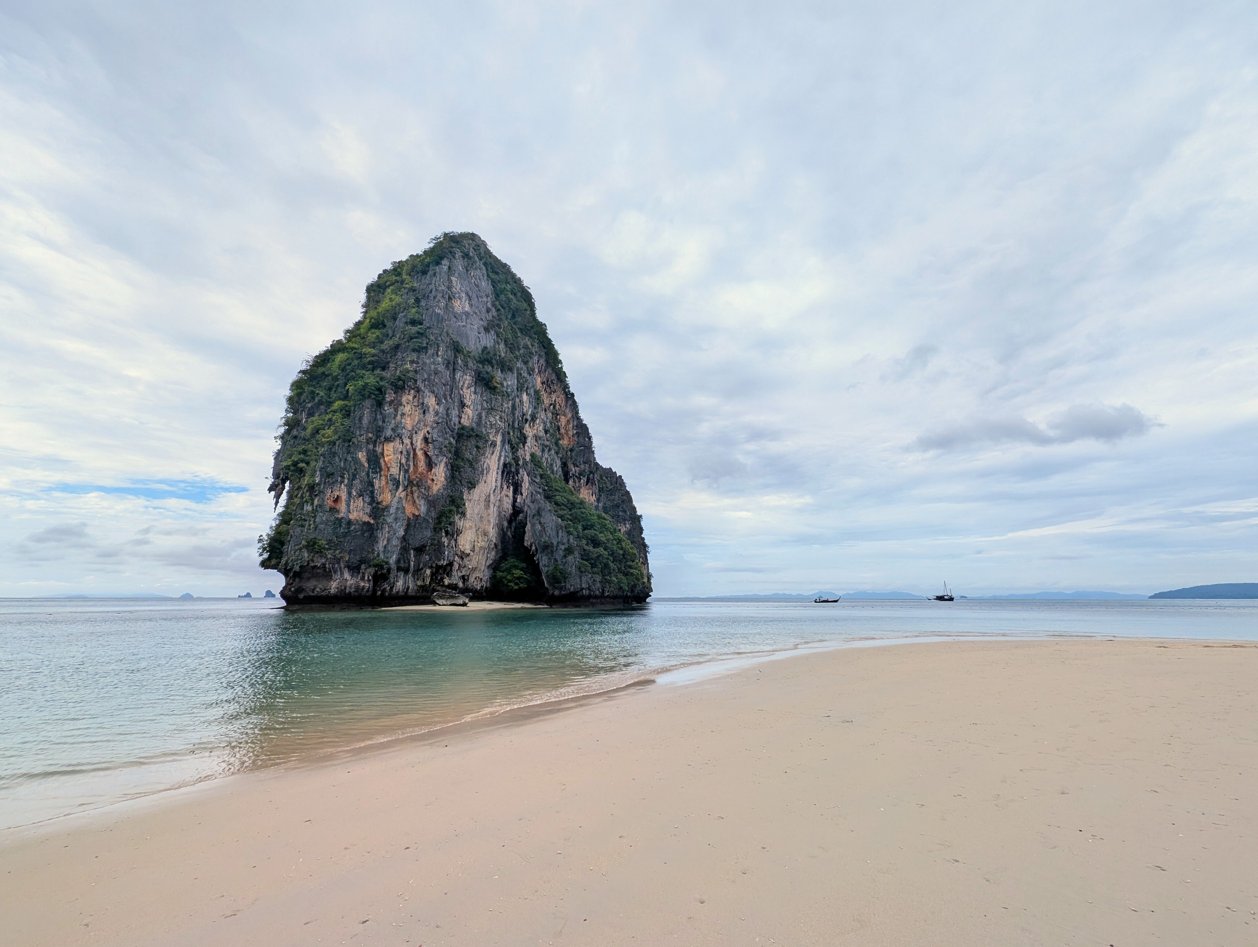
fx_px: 473
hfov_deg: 106.1
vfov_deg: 90.1
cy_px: 474
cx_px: 629
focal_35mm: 13
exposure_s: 1/1188
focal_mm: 1.95
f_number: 2.2
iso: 48
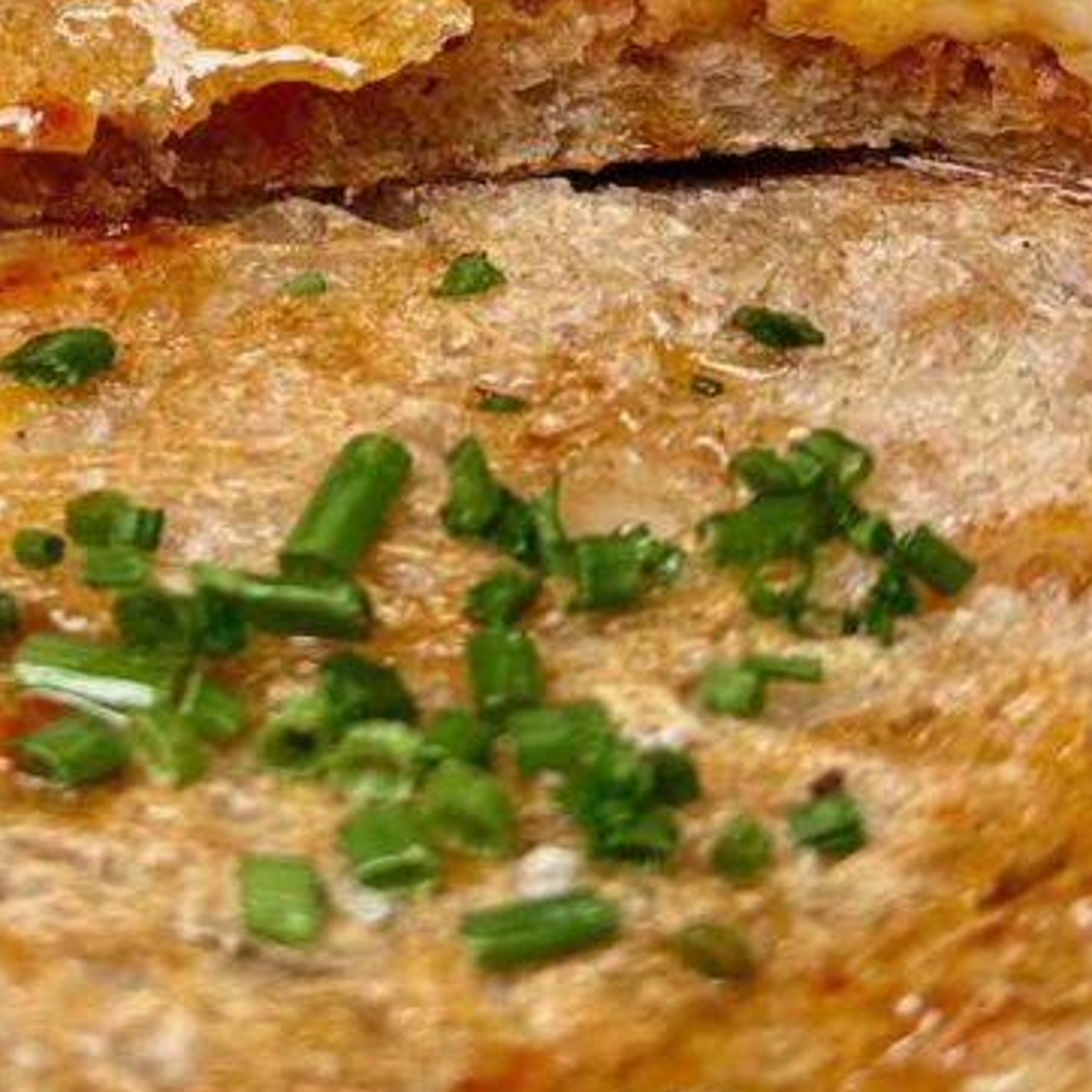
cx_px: -9
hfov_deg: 14.3
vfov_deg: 14.1
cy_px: -247
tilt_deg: -23.3
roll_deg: +0.8
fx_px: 4283
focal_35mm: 120
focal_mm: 6.76
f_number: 1.78
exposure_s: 1/754
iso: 64
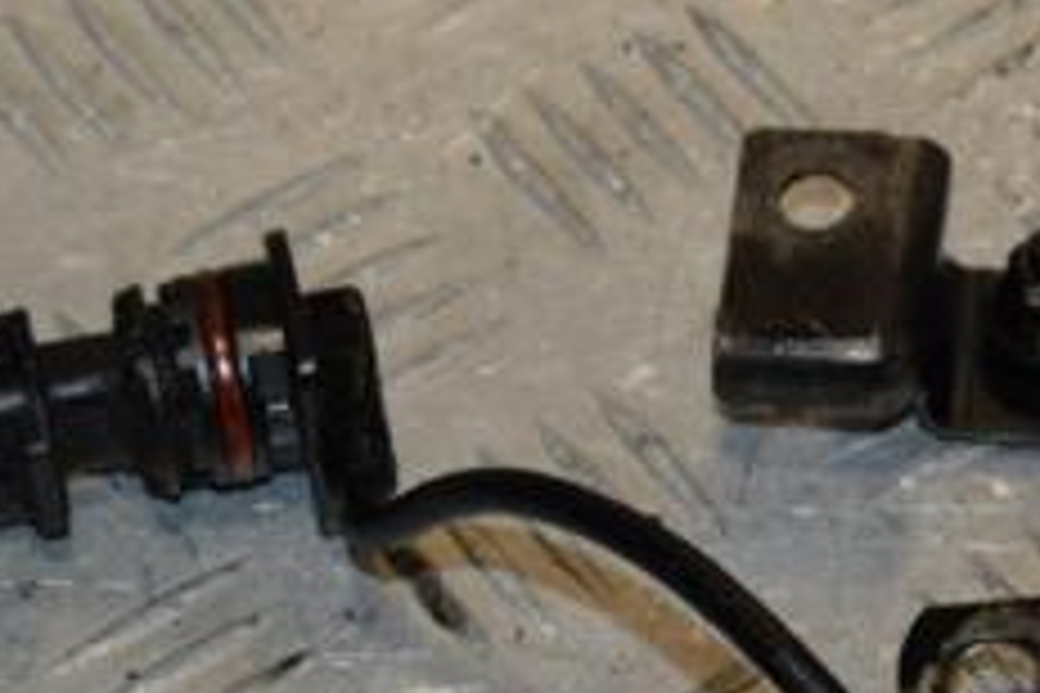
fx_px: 6991
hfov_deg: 8.5
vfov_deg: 5.7
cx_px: 738
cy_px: 464
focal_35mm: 242
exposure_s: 1/200
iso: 800
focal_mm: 62
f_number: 10
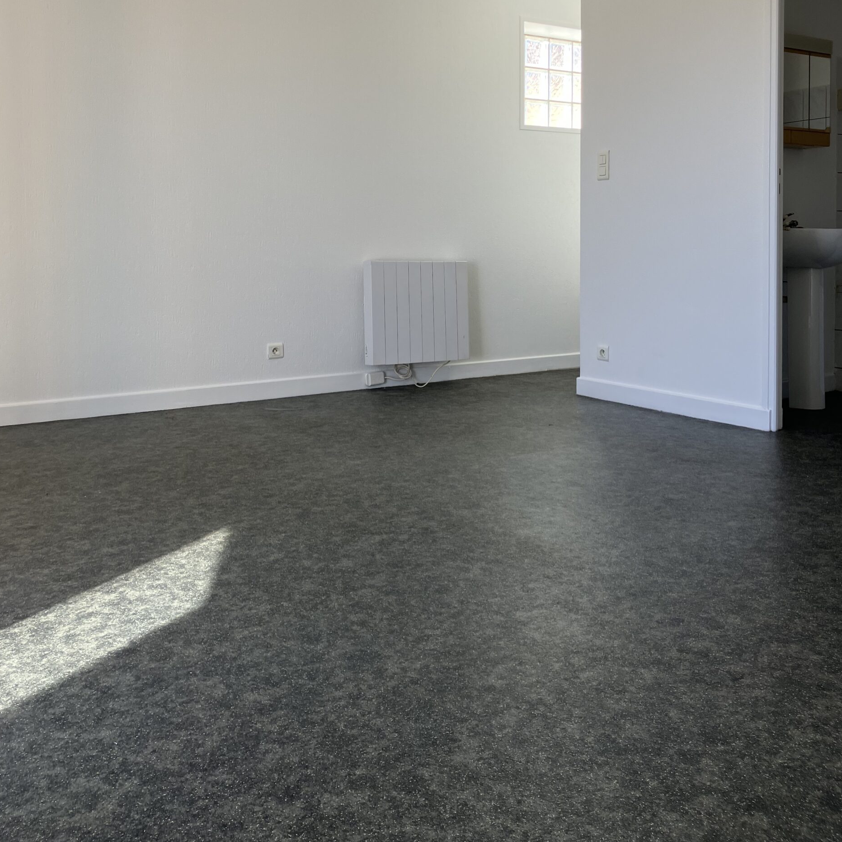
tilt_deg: -2.3
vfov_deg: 47.7
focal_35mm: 34
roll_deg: -0.5
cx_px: 422
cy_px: 287
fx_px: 936
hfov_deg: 48.5
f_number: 1.8
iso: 20
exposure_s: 1/121
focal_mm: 3.99
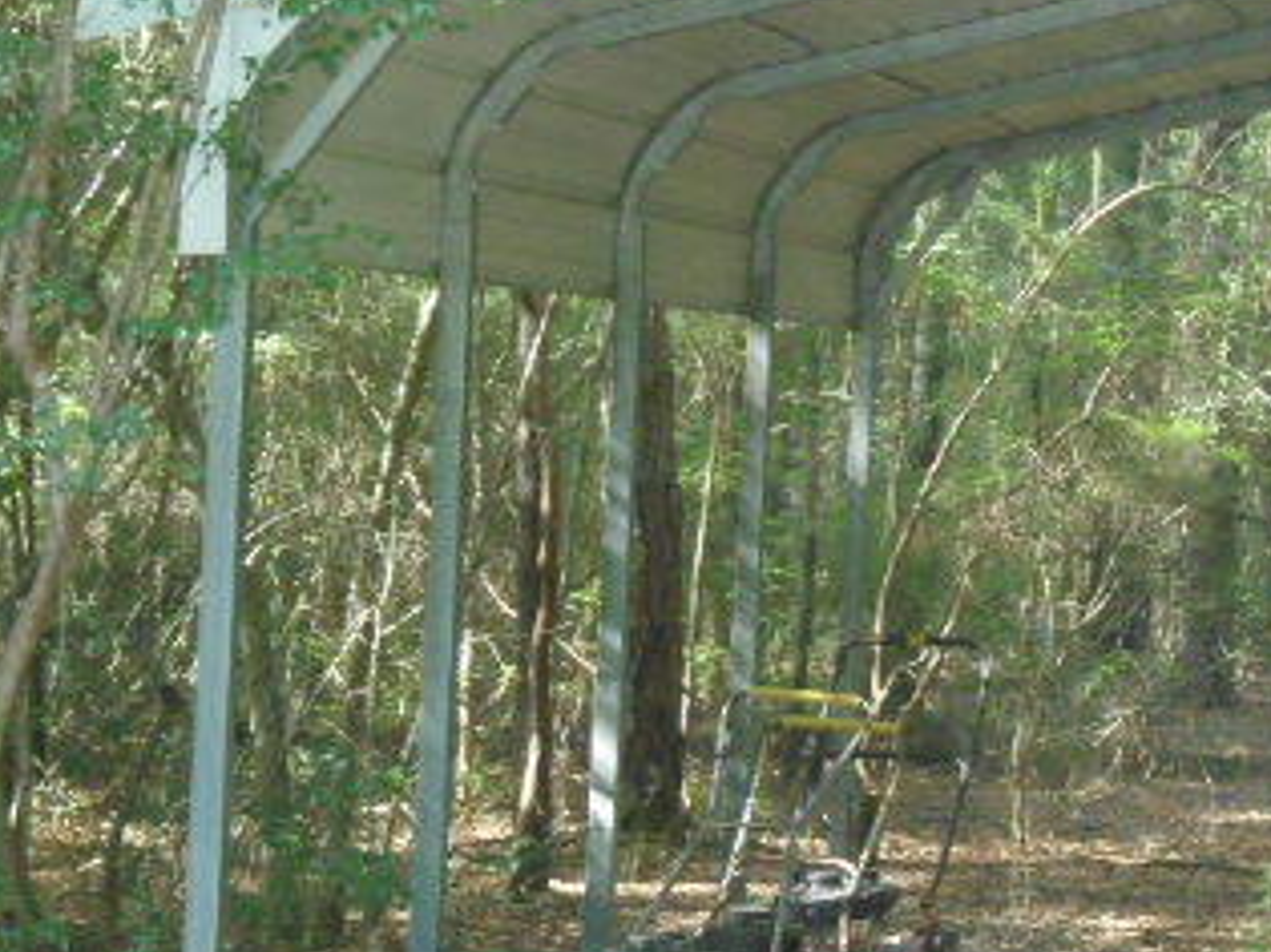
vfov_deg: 11.6
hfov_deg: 15.2
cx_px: 1134
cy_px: 653
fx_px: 4698
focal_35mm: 128
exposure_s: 1/125
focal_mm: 11.2
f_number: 4.2
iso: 800
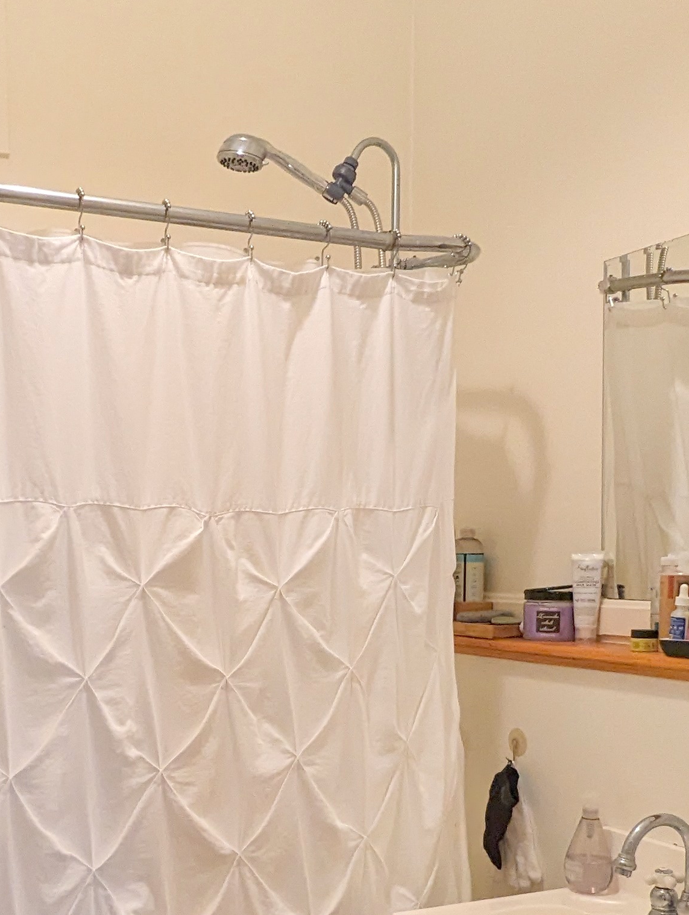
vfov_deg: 43.0
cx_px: 181
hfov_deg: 33.1
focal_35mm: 43
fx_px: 1138
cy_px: 629
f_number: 2.2
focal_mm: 2.35
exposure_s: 1/50
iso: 359
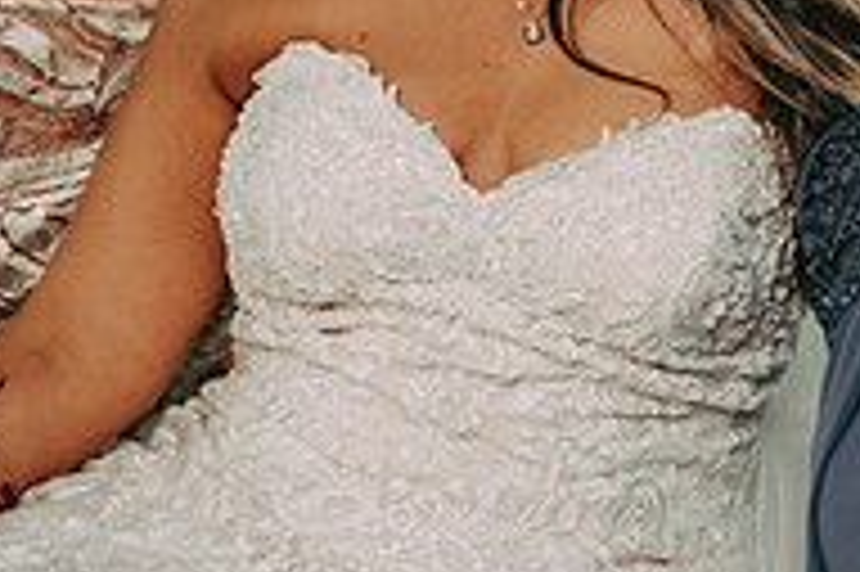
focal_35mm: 137
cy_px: -34
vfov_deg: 9.9
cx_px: 558
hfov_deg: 15.0
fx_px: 3270
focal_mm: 45
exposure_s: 1/60
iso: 1250
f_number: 3.2
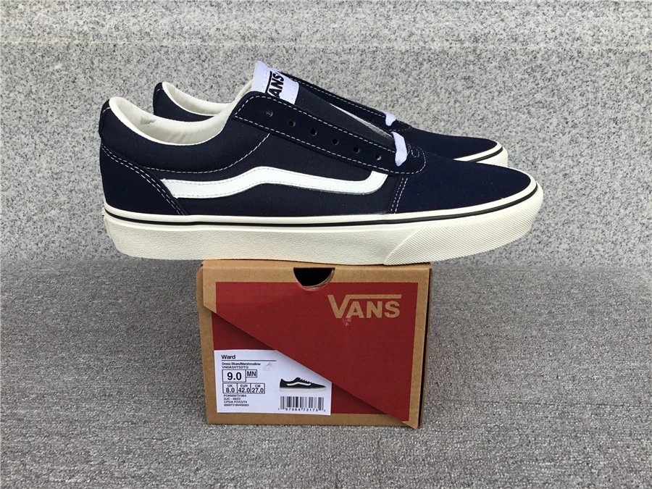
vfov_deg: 45.4
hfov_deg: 58.4
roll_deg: -0.7
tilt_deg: -21.0
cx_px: 326
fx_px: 584
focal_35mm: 31
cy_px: 244
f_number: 2.4
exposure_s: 1/153
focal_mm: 3.3
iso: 25
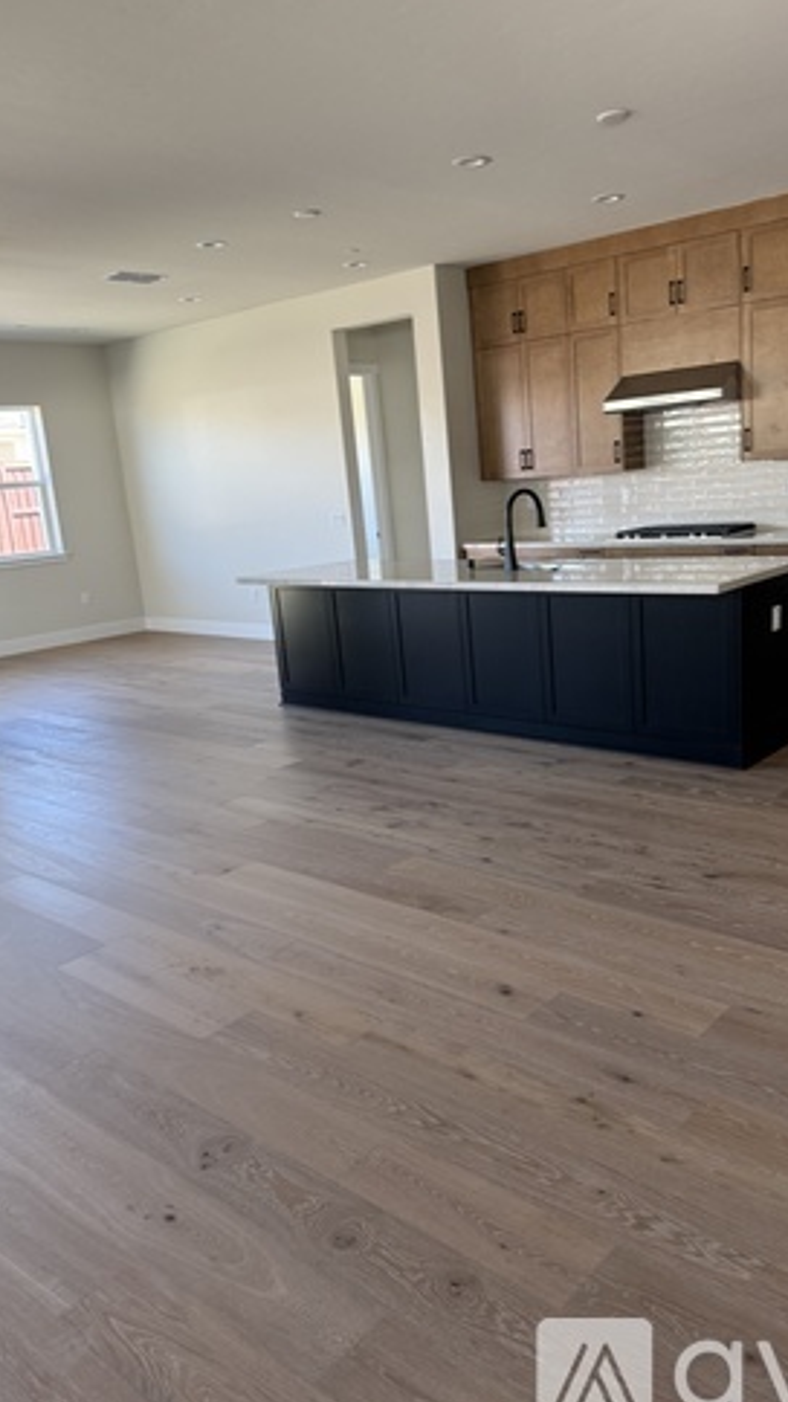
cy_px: 710
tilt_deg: -12.1
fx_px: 1004
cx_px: 462
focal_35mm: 27
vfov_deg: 69.9
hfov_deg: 42.7
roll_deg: +3.5
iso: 160
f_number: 1.78
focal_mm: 6.76
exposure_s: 1/121
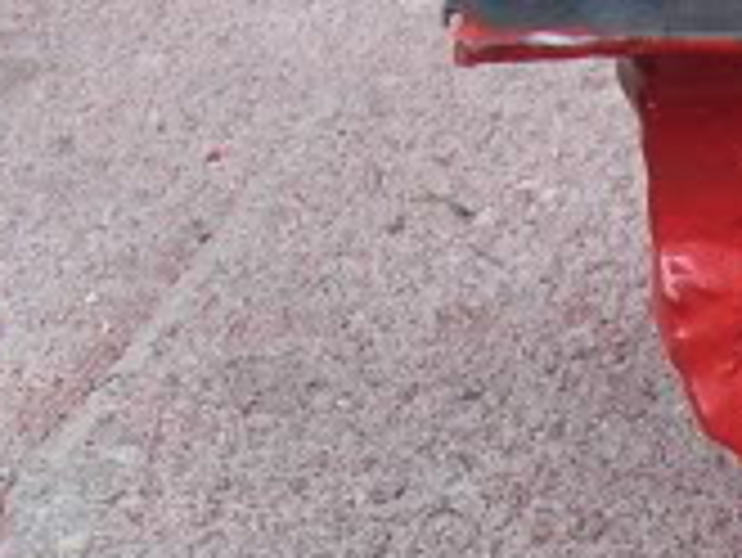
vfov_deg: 9.9
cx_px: 1165
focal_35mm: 147
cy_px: 684
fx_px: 3153
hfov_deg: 12.6
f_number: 2.8
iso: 100
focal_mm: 5.8
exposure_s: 1/102
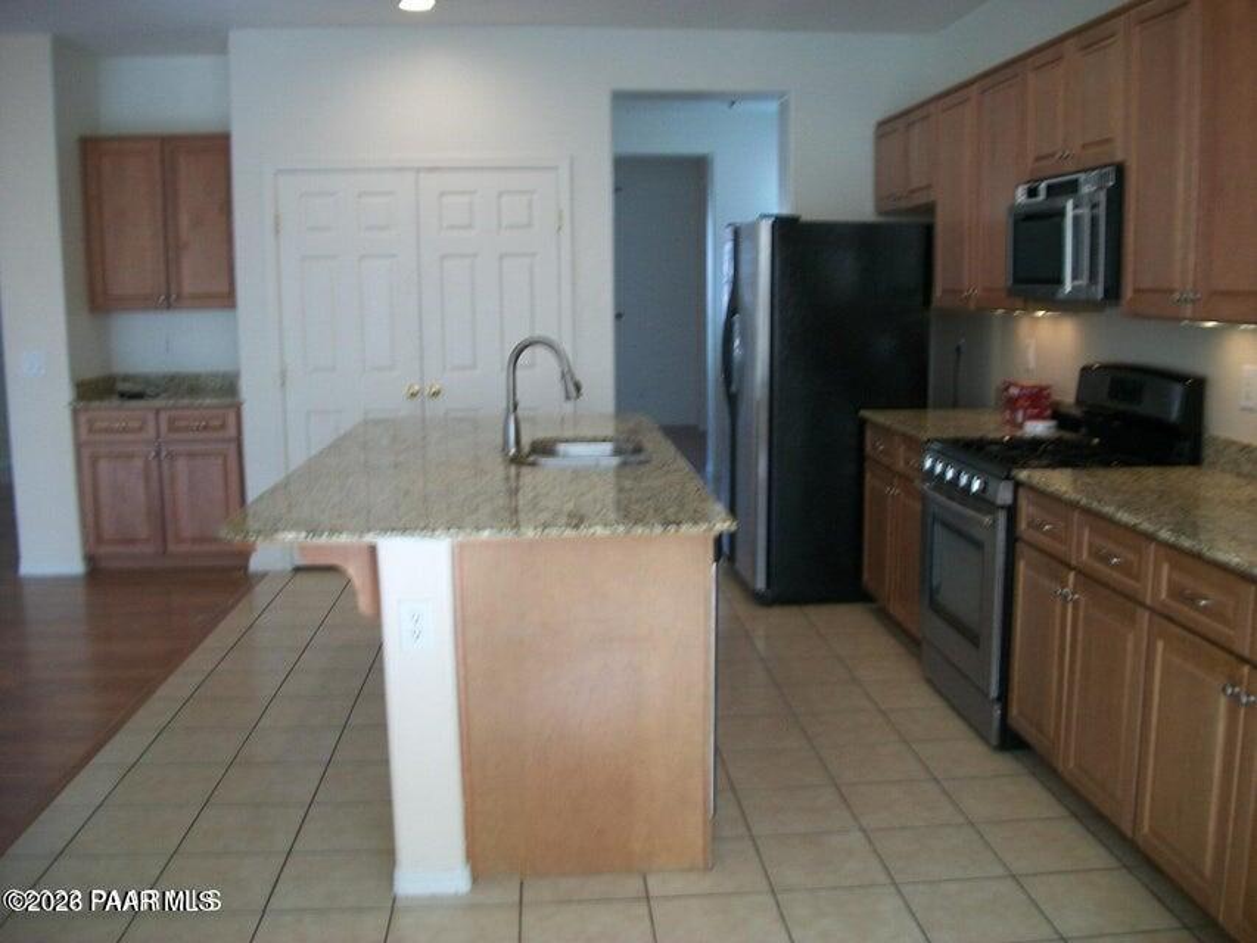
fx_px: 1162
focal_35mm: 32
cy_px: 472
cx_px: 628
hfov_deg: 56.8
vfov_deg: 44.2
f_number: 2.9
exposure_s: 1/30
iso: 80
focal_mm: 5.7
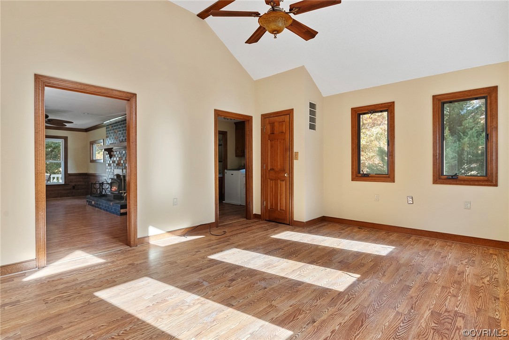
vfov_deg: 67.4
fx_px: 255
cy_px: 170
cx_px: 254
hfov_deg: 90.0
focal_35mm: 18
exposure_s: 1/10
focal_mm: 18
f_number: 8
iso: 800
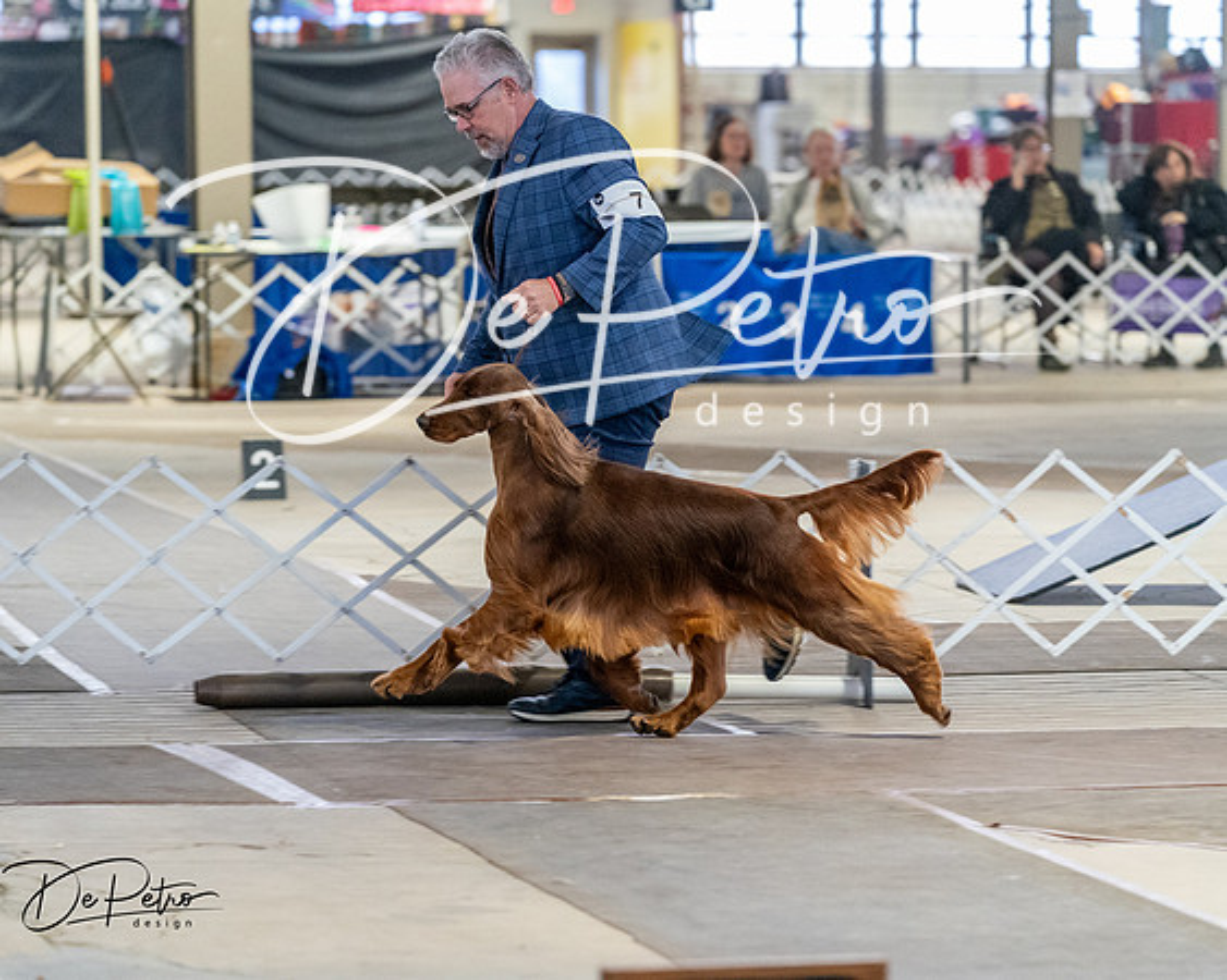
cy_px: 490
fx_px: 5969
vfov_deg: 9.4
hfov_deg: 11.7
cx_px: 614
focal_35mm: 164
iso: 6400
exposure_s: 1/250
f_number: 3.5
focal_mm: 146
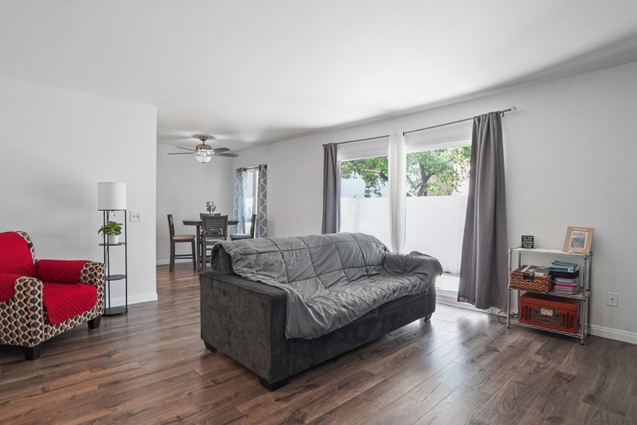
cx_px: 289
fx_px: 319
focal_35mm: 18
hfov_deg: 89.8
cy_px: 224
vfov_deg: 67.4
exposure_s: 1/30
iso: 2000
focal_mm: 16
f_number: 7.1
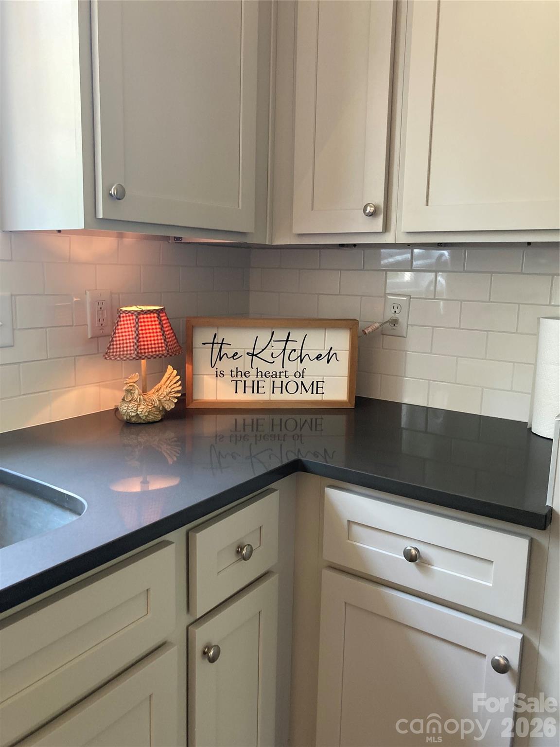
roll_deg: -1.2
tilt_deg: -7.7
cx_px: 280
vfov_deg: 63.4
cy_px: 374
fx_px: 604
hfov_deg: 49.7
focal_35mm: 28
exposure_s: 1/60
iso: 160
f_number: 1.8
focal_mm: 3.99
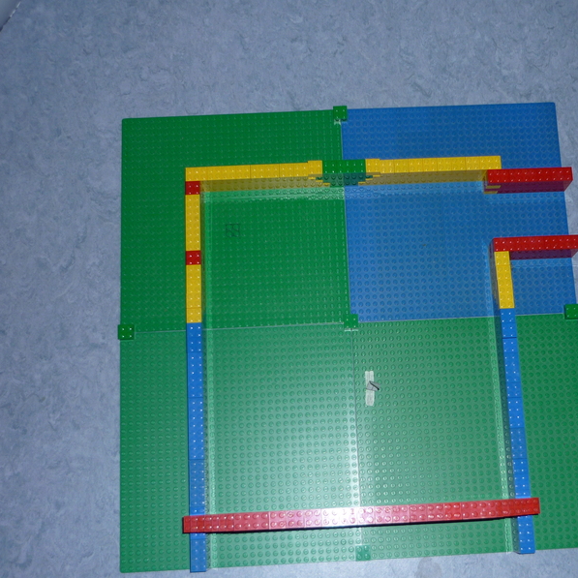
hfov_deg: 37.3
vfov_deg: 37.6
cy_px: 289
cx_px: 358
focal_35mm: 45
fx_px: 850
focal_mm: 6.3
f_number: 2.9
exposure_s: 1/30
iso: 100
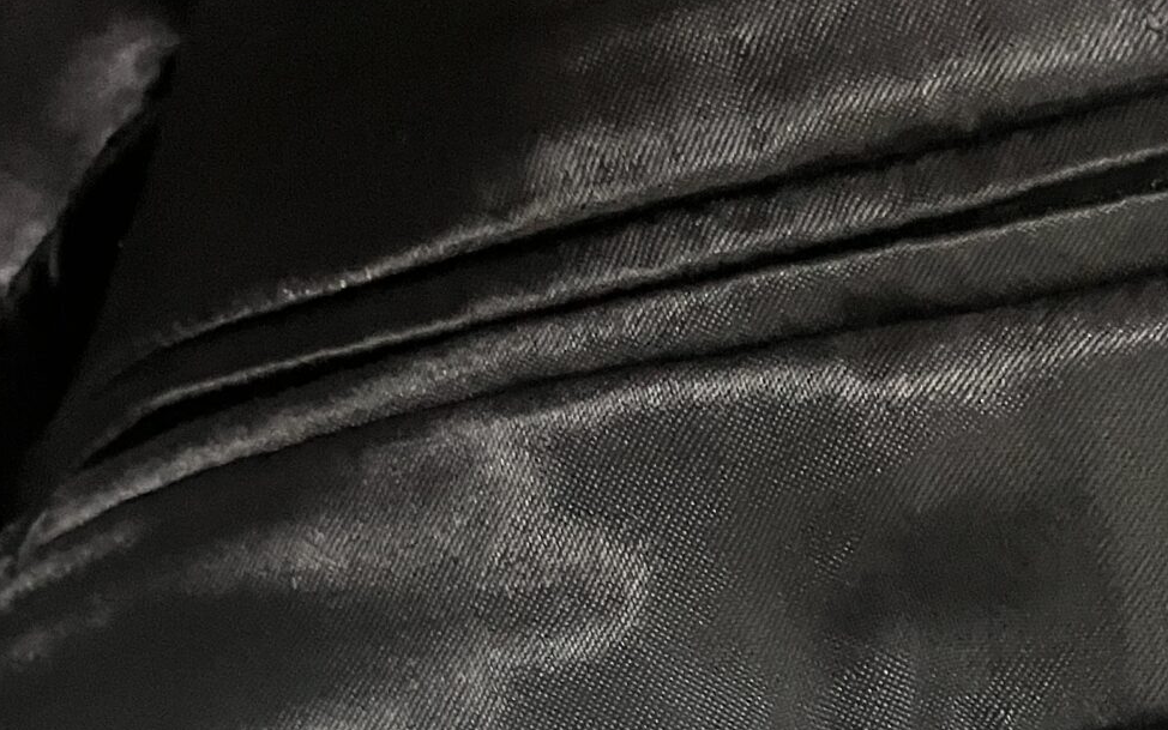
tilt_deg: -3.5
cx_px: 680
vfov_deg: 15.1
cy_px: 1195
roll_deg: -23.5
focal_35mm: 78
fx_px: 2483
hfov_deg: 26.4
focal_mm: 3.99
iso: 400
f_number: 1.8
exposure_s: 1/30
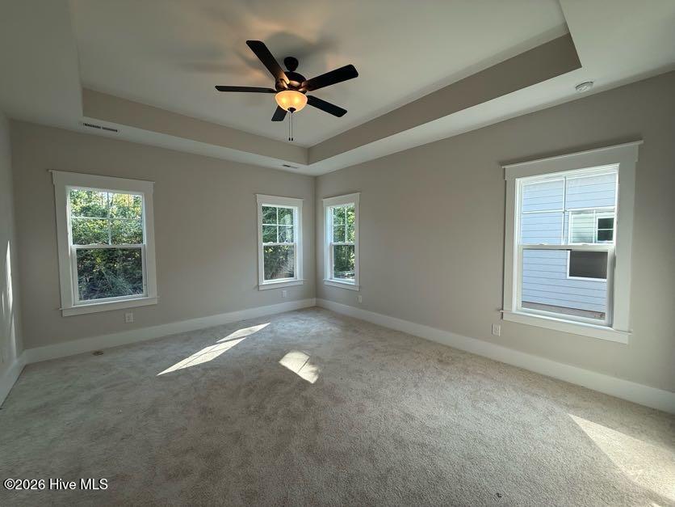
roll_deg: -0.1
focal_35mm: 14
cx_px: 338
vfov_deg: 85.7
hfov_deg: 102.1
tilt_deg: -2.1
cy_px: 254
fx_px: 273
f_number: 2.2
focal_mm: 2.22
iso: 64
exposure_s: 1/120
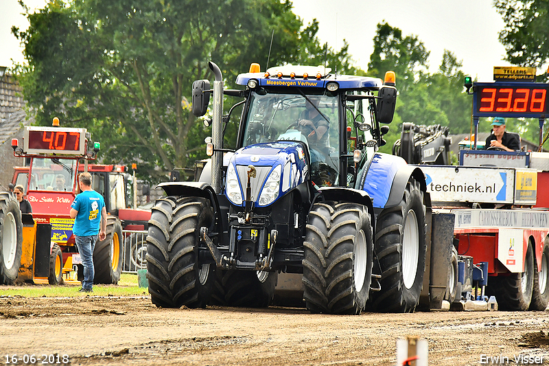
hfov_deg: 5.3
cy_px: 183
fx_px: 5946
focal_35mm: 390
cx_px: 274
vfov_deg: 3.5
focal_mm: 260
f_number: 9
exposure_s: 1/800
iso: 500
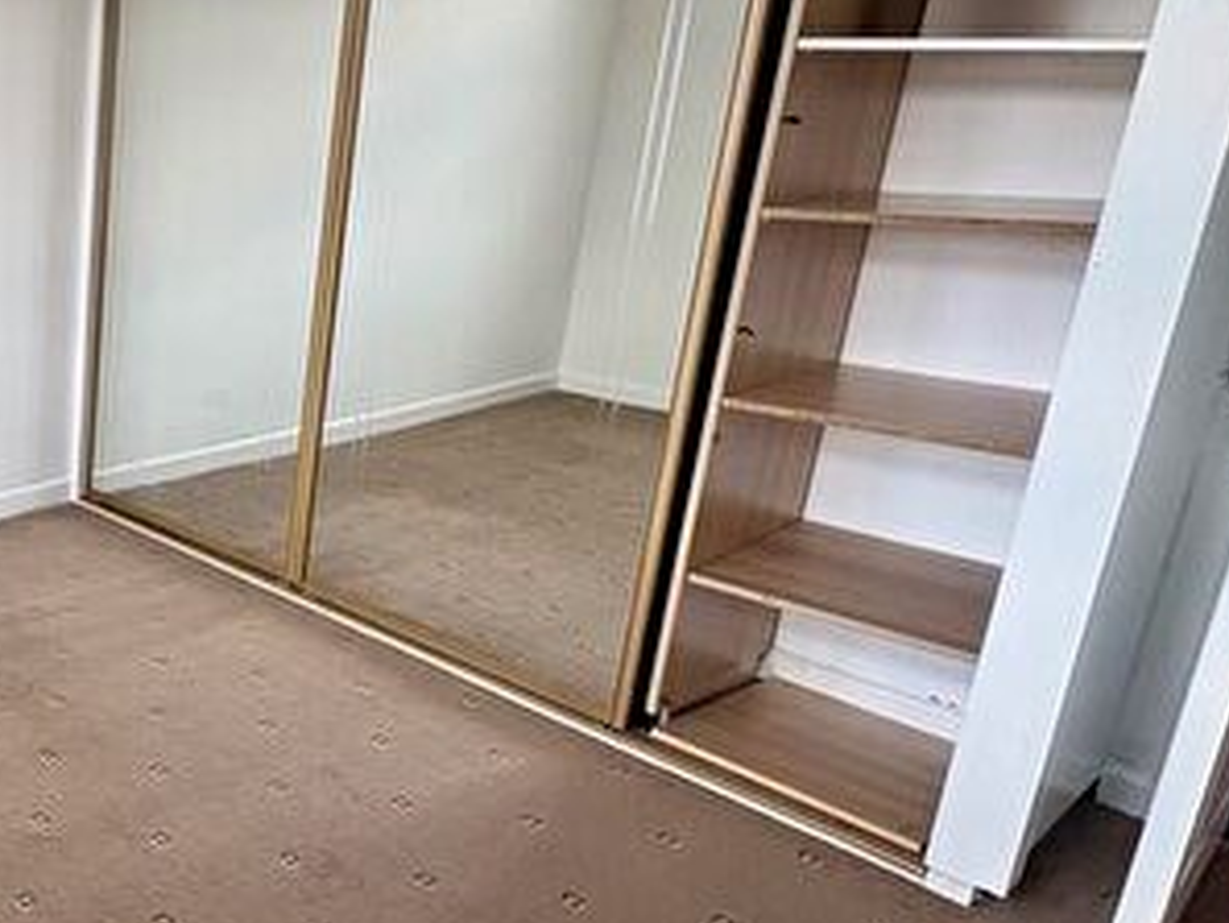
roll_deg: +0.9
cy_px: 383
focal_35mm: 33
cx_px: -174
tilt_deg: -14.7
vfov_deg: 42.8
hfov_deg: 41.7
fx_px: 1172
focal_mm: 2.22
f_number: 2.2
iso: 64
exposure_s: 1/99
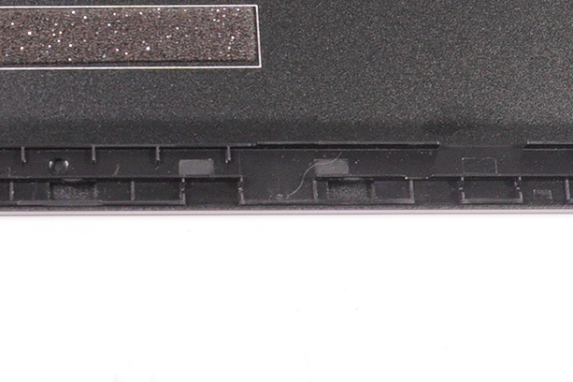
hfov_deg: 13.1
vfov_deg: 8.5
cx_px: 12
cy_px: -343
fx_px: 2457
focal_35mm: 154
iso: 800
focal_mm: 21
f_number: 5.6
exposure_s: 1/125
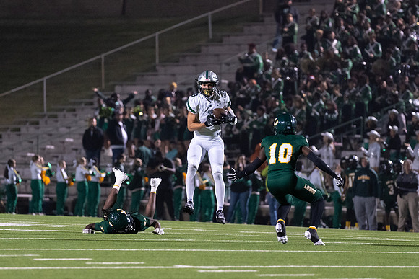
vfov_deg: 4.0
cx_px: 178
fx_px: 4007
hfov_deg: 6.0
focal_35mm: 344
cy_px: 138
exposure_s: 1/1250
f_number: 2.8
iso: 3200
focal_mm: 200
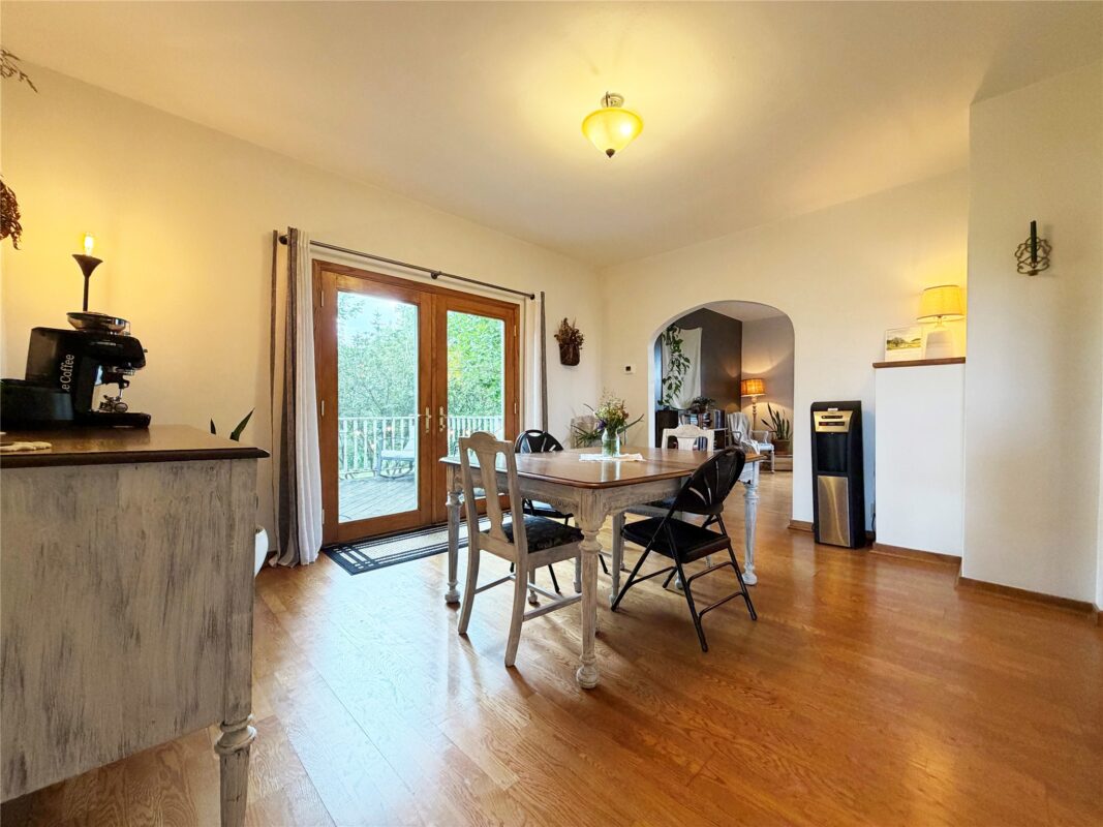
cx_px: 552
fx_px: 446
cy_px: 414
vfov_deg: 85.7
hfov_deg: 102.1
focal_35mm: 14
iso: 200
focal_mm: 2.22
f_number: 2.2
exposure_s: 1/60
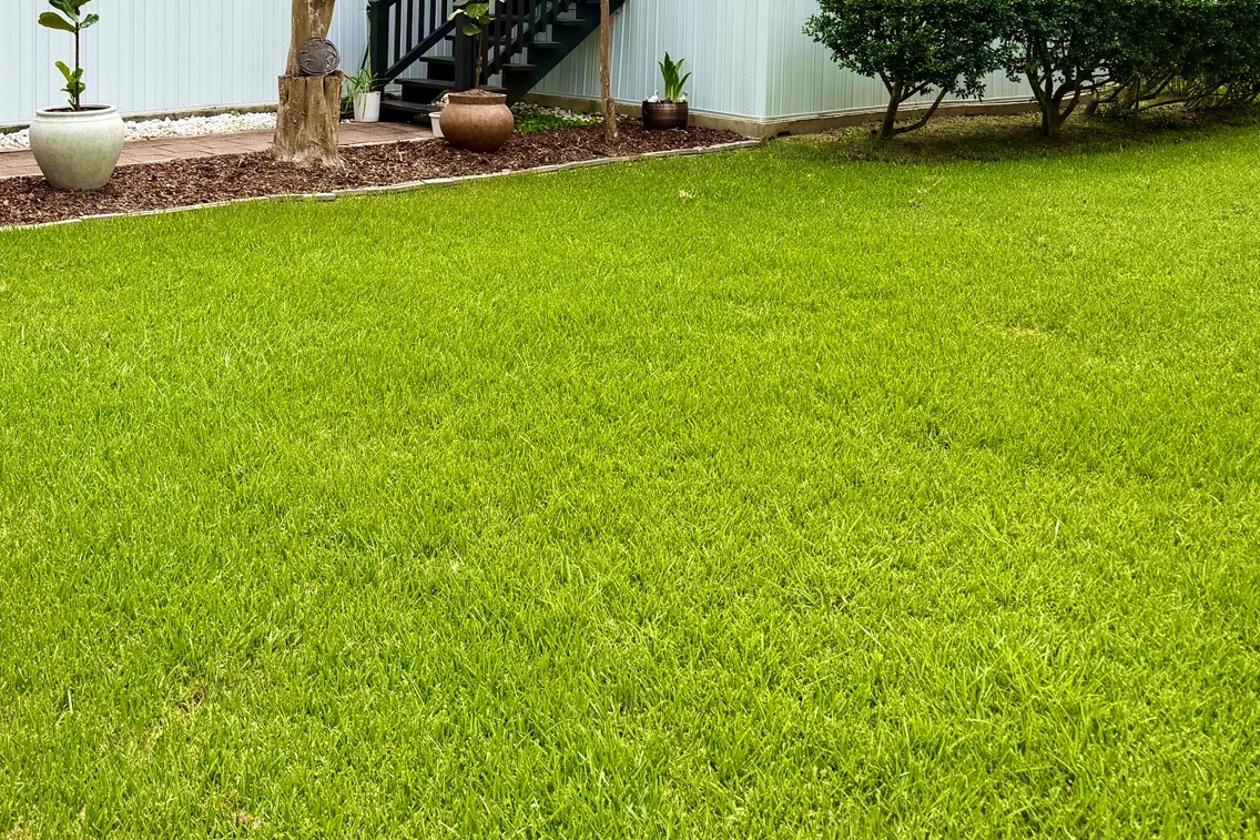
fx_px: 1575
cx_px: 397
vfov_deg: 28.3
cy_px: 31
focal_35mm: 45
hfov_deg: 42.9
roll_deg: -0.3
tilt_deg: -4.3
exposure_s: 1/1812
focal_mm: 6.76
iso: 80
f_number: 1.78
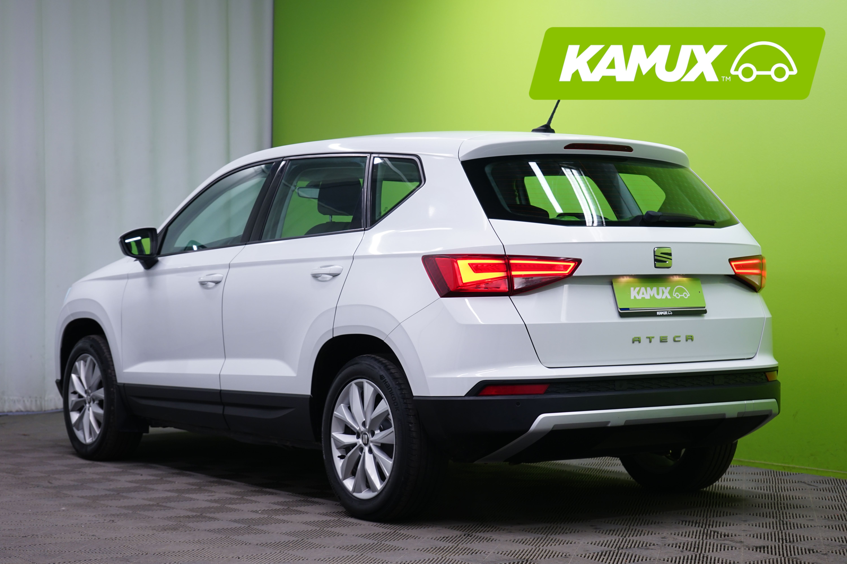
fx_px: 1647
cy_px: 282
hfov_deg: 28.8
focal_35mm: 70
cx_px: 424
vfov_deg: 19.5
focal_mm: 70
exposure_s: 1/13
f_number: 5.6
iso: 400
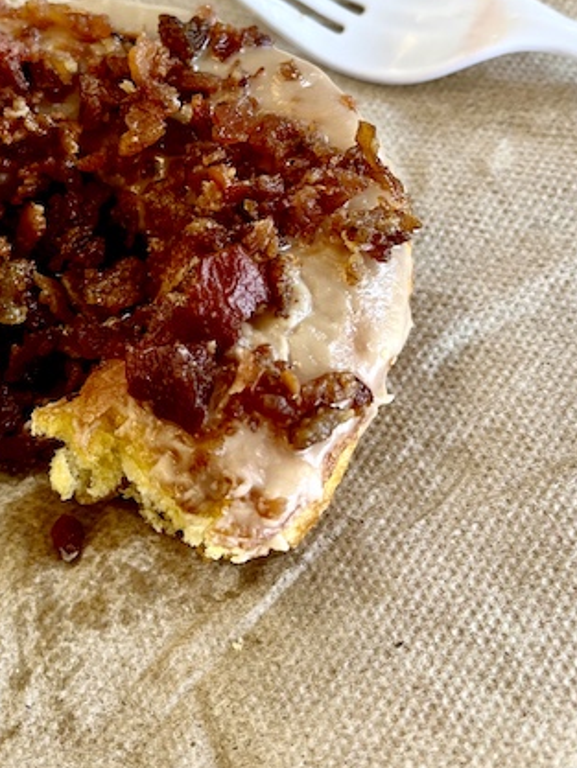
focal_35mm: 48
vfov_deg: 39.3
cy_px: 271
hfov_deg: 29.1
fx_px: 1066
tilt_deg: -57.3
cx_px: 57
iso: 32
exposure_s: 1/121
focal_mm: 5.1
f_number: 1.6
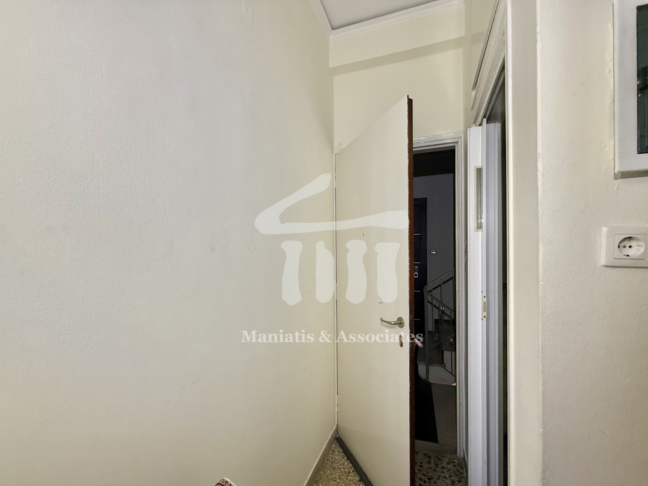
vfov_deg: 81.7
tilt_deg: -0.5
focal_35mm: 15
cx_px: 331
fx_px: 281
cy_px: 258
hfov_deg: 98.2
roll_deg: +0.6
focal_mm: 2.22
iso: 320
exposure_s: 1/99
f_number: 2.2
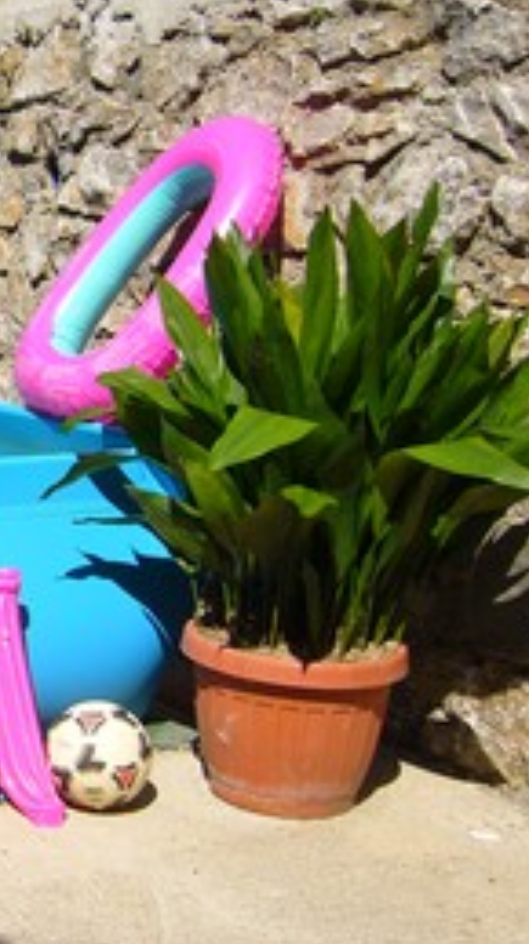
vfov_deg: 35.5
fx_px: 1477
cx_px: -182
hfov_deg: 18.7
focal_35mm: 59
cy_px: 430
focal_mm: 5.8
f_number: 5.6
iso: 80
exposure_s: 1/320
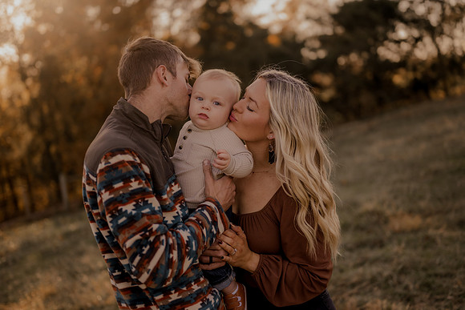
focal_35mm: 50
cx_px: 232
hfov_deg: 39.6
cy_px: 155
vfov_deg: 27.0
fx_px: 646
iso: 250
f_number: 1.8
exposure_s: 1/1600
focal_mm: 50
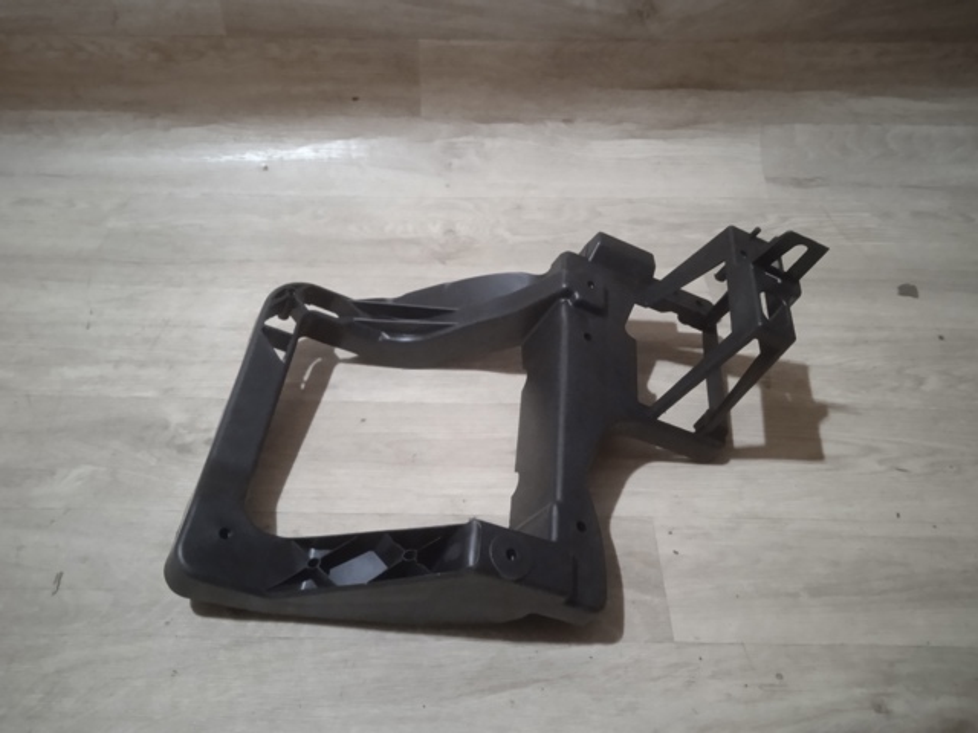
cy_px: 366
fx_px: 791
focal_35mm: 28
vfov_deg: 49.7
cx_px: 489
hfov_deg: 63.4
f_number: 2.2
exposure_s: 1/14.3
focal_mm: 3.43
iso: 2450
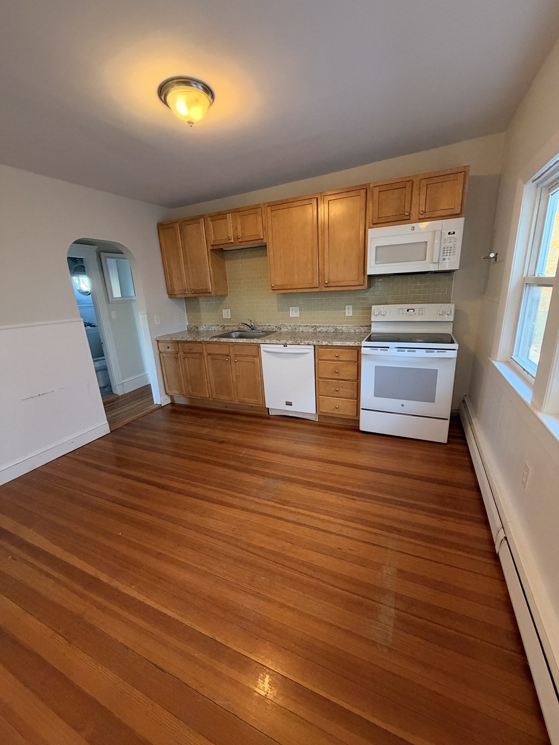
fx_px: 301
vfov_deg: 102.1
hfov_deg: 85.7
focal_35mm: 14
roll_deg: +3.0
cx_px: 280
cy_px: 372
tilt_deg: -15.7
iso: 500
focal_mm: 2.22
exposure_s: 1/60
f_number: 2.2
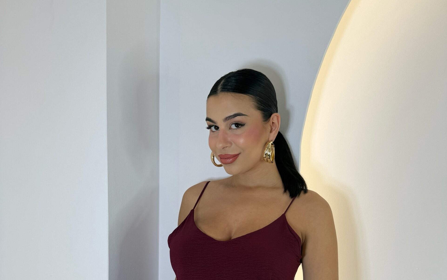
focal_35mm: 34
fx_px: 414
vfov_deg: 35.8
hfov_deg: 56.7
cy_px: 231
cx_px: 223
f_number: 1.78
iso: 80
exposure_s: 1/353
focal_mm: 6.76
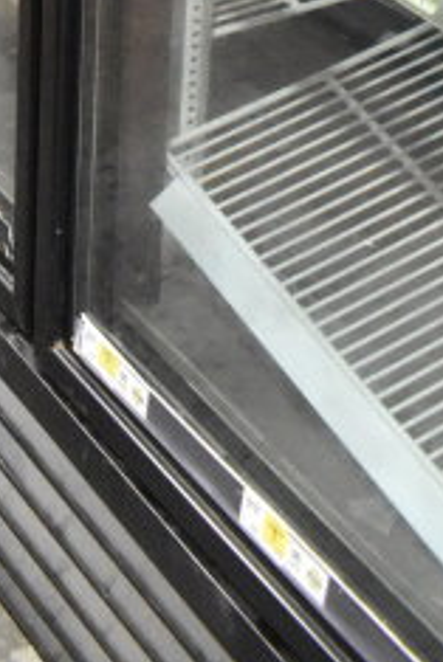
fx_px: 1935
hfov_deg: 13.0
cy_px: -593
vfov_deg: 15.9
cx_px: 54
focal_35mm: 105
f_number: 5.6
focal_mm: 18
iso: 6400
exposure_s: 1/125
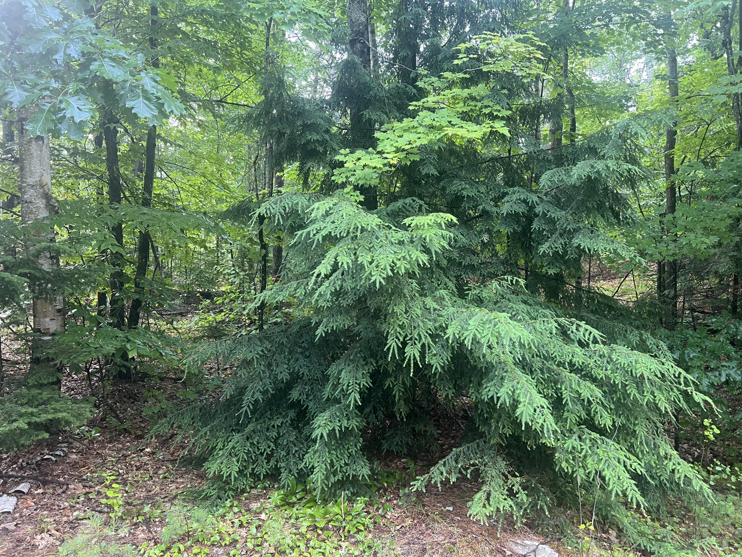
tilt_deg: +2.7
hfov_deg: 67.3
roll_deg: +0.9
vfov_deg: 53.1
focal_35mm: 26
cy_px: 278
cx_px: 371
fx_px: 557
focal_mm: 5.7
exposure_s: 1/82
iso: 125
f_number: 1.5
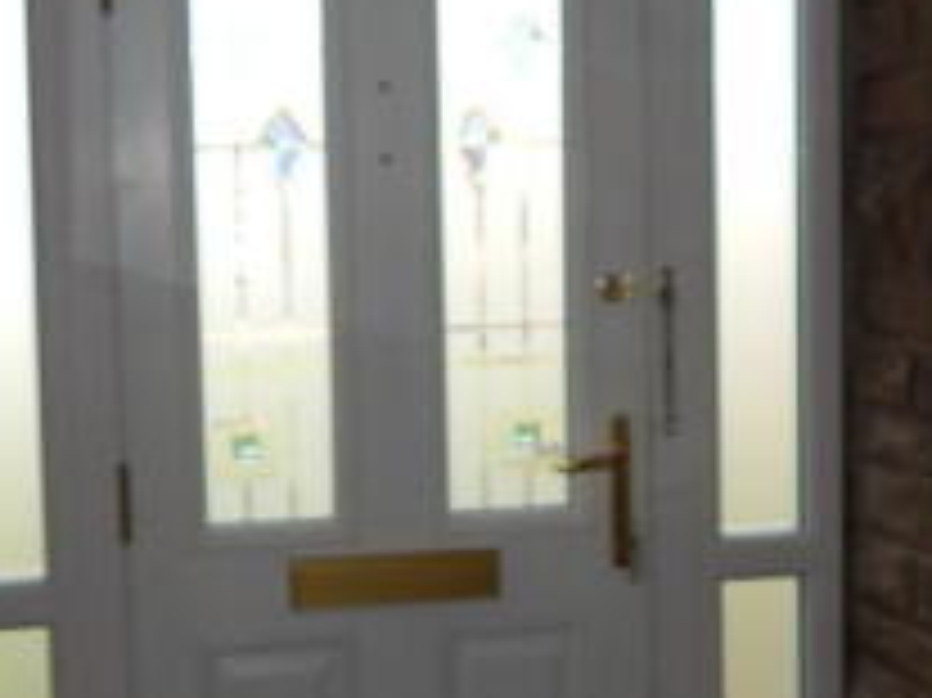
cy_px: 308
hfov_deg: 31.2
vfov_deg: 23.6
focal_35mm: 62
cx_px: 430
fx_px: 1668
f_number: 3
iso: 125
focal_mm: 4
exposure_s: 1/200
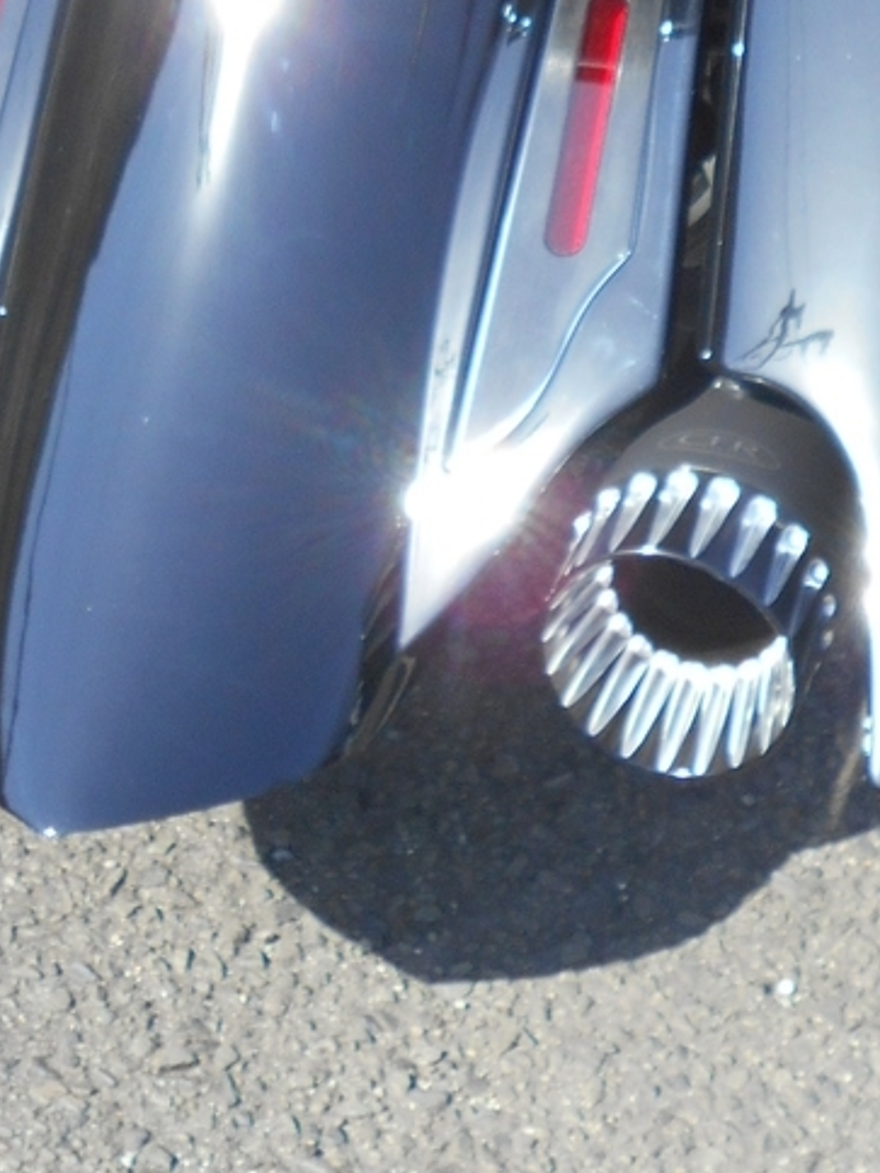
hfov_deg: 13.6
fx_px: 3695
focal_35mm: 109
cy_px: -221
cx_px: 291
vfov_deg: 17.3
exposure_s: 1/250
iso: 110
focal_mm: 7.7
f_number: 4.2
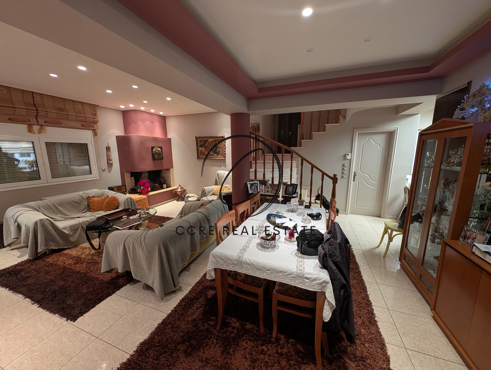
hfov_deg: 110.5
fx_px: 170
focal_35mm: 12
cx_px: 246
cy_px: 185
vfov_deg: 94.6
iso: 187
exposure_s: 1/50
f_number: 1.95
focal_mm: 2.23
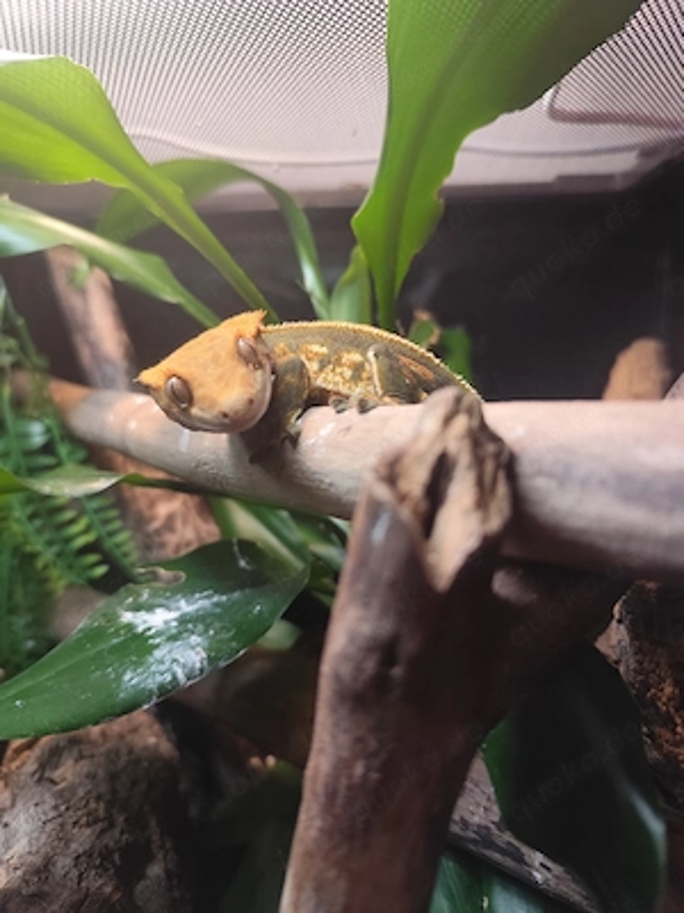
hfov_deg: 58.9
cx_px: 342
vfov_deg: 73.9
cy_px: 456
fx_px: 606
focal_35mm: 23
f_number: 1.65
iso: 640
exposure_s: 1/50
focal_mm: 6.14
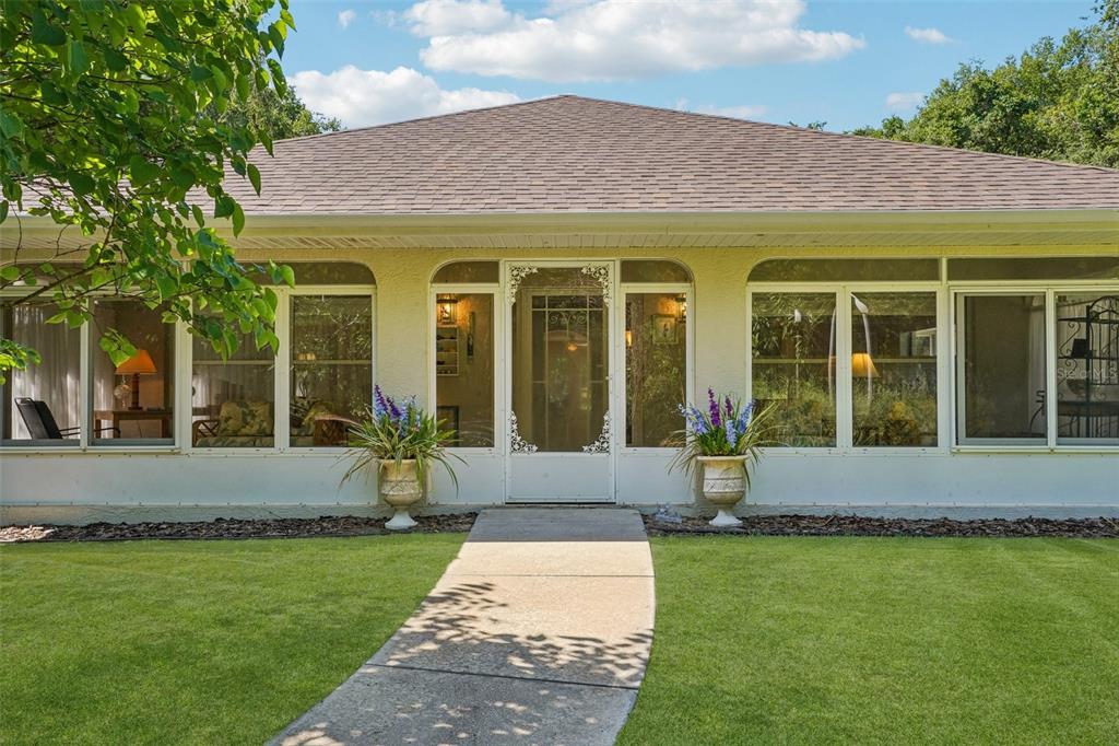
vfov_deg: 46.4
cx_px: 560
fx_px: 870
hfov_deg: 65.5
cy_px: 373
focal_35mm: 28
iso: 320
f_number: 20
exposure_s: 1/30
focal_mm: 28
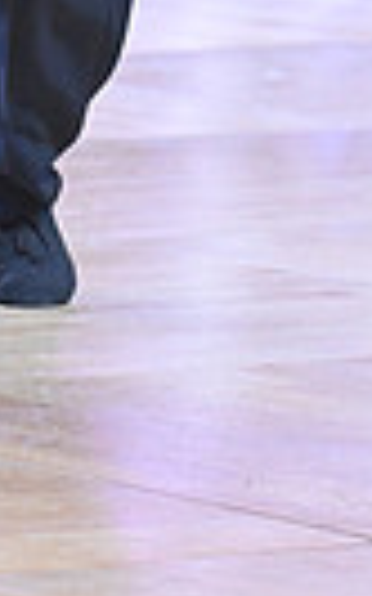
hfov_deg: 2.4
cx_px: -329
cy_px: -462
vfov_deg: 3.8
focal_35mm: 543
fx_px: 8818
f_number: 4.5
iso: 4000
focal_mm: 122
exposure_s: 1/400
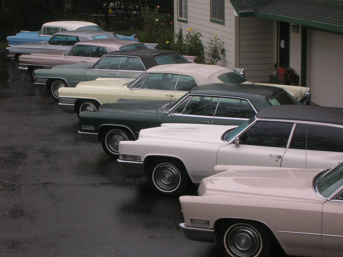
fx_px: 852
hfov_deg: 22.8
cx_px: 172
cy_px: 128
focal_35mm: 86
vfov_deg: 17.2
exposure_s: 1/63.2
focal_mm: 14.3
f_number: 7.4
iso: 50
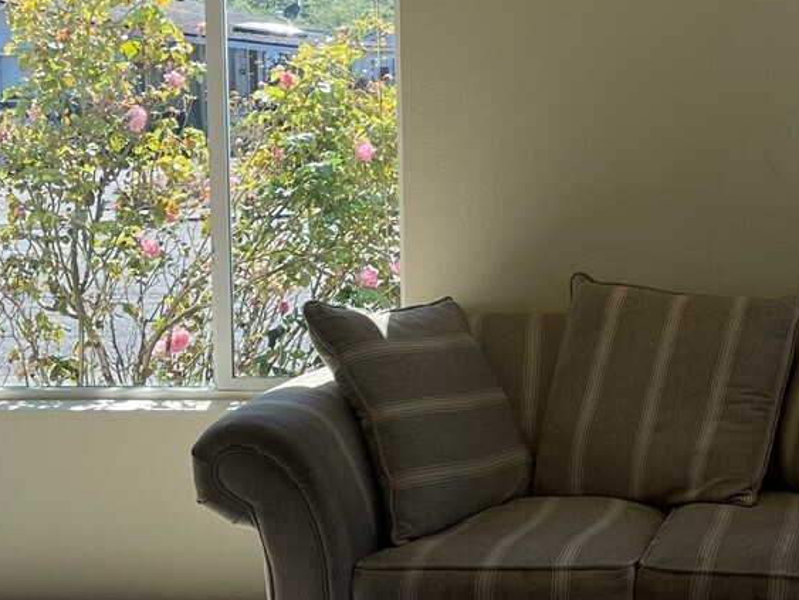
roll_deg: +0.8
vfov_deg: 20.4
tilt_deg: -3.3
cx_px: 786
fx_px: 1640
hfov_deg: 26.1
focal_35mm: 71
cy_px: 92
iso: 32
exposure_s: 1/791
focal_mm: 5.1
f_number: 1.6
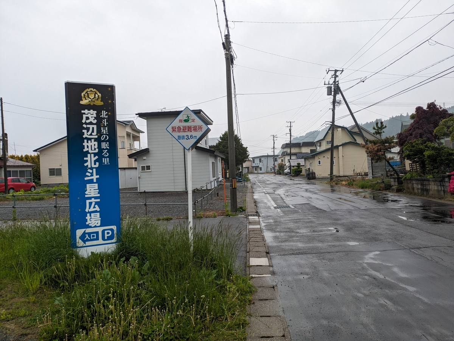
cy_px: 170
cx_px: 227
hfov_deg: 69.4
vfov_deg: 54.9
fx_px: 328
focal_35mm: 25
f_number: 1.89
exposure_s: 1/326
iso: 45
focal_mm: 5.43
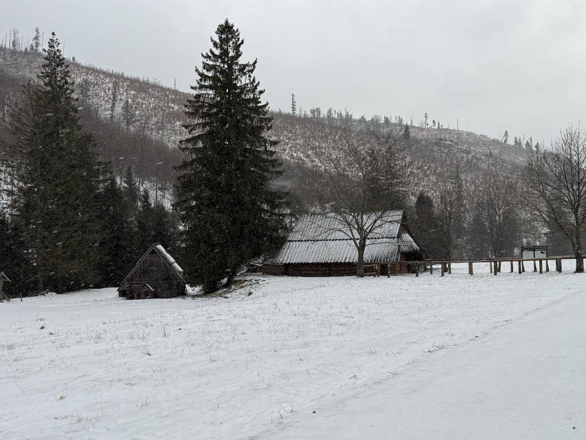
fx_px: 813
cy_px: 220
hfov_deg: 39.7
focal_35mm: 48
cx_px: 293
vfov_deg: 30.3
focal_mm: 6.76
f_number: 1.78
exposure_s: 1/363
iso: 64
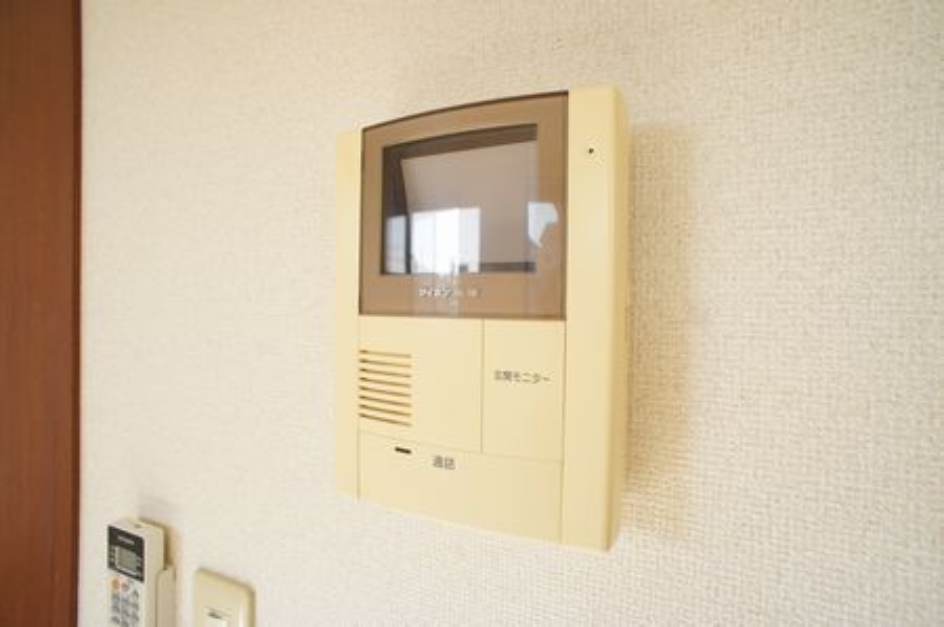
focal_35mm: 24
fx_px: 629
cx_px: 472
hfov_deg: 73.8
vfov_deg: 53.0
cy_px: 314
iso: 200
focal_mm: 16
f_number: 5
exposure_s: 1/100
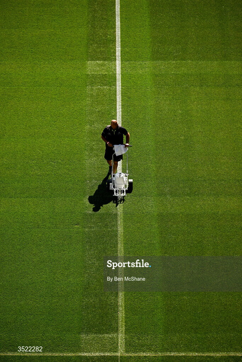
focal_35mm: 200
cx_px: 121
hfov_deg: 6.9
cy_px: 181
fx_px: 2016
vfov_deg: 10.3
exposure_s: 1/2000
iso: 160
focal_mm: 200
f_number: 4
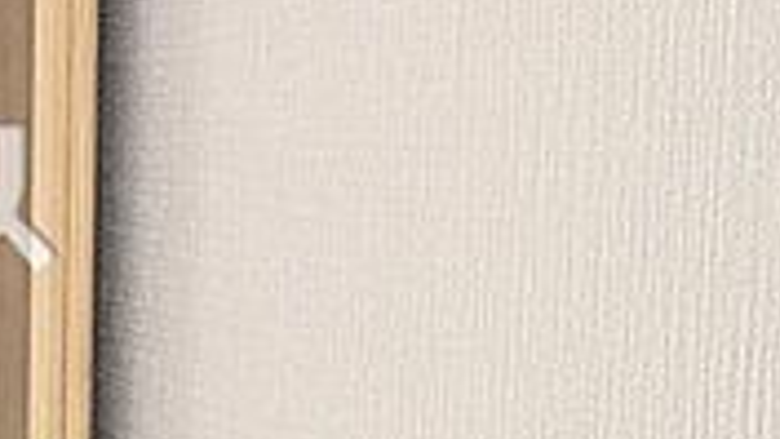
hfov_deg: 26.9
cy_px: 191
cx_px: -417
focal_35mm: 52
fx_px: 1075
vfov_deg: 23.0
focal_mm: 1.83
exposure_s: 1/100
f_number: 2.2
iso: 79
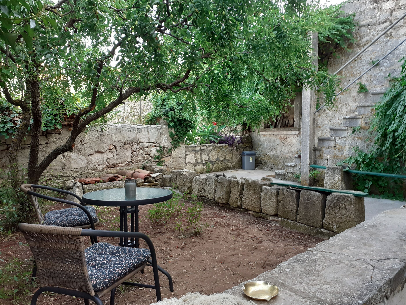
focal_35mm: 27
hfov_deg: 65.3
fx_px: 317
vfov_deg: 51.4
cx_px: 203
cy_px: 152
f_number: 1.9
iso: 50
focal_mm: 3.6
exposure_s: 1/50
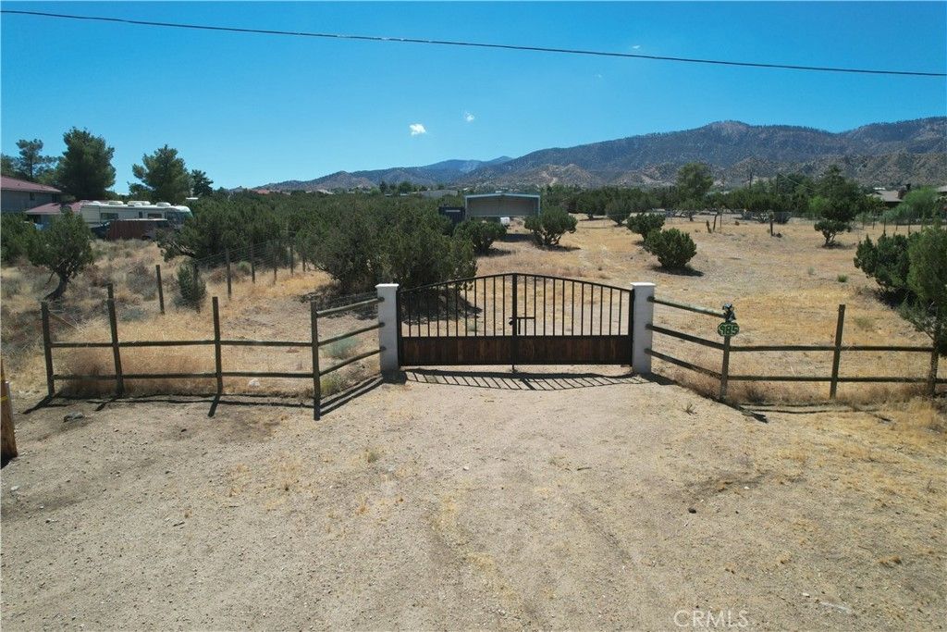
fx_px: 579
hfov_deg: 78.6
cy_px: 316
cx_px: 474
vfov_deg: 57.2
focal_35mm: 22
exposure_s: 1/2000
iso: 100
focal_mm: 8.38
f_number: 2.8
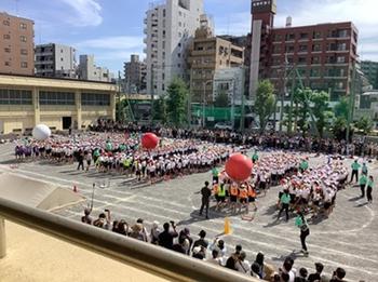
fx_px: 338
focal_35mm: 31
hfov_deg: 58.5
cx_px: 189
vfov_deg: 45.3
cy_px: 141
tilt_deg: -7.2
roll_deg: -0.5
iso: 25
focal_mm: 3.3
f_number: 2.4
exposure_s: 1/1359
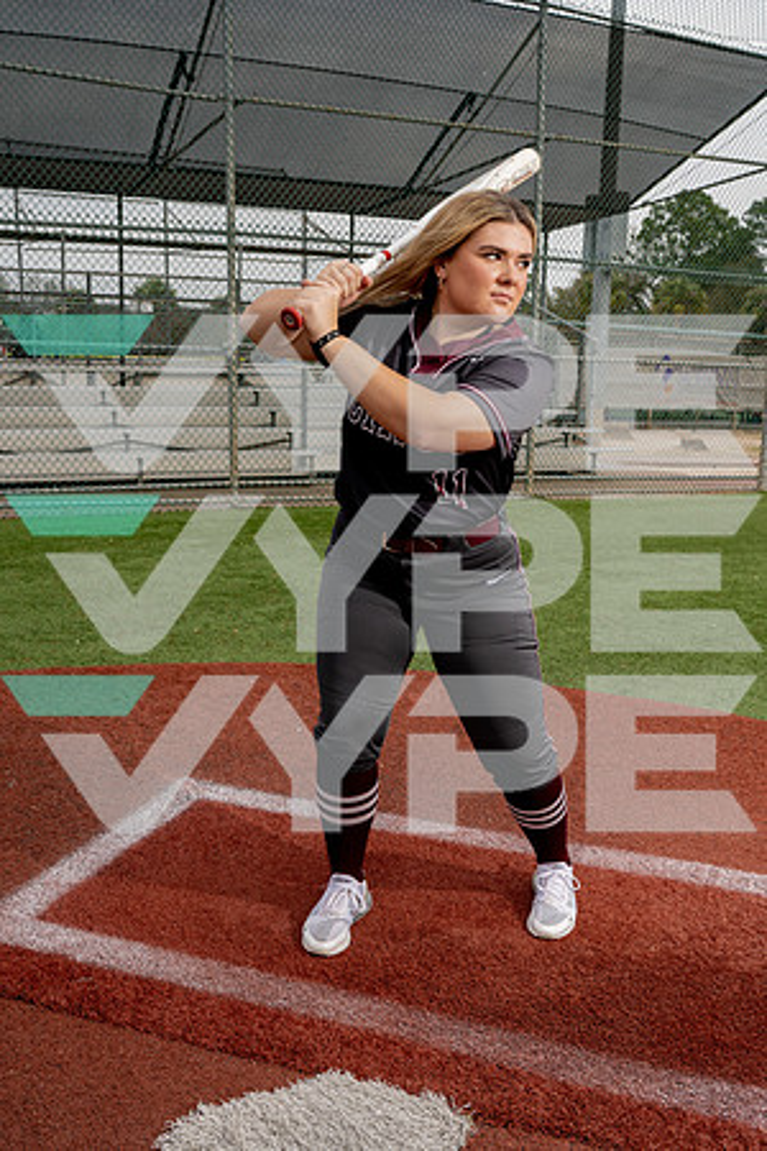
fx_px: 1118
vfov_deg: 54.4
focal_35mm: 35
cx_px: 384
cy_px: 576
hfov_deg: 37.9
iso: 100
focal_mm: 35
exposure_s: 1/250
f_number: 8
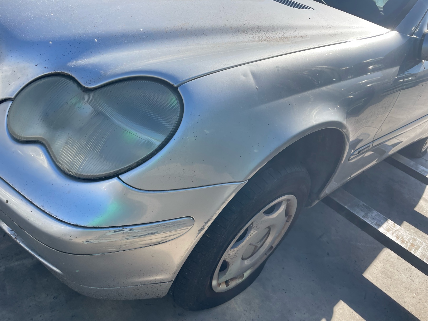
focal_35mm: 26
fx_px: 321
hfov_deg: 67.3
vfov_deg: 53.1
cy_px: 160
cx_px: 214
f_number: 1.6
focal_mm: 4.2
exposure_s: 1/1435
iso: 32
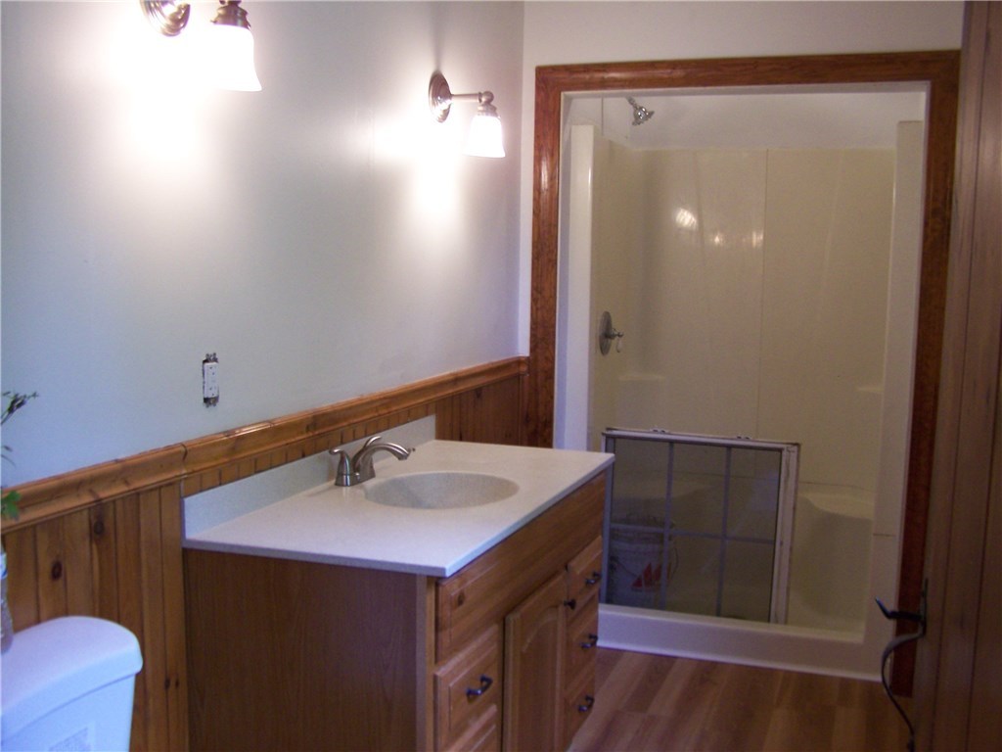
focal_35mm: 38
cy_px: 376
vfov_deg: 37.7
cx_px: 501
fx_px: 1100
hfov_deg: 49.0
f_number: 2.8
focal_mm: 6.3
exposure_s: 1/20
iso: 160
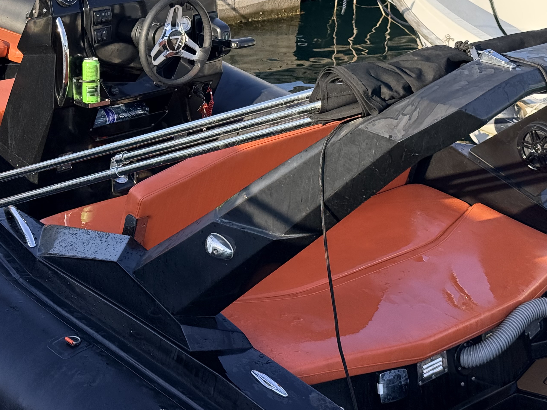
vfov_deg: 19.2
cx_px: 174
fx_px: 1201
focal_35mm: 76
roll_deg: -1.0
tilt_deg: -17.6
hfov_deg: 25.5
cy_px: 96
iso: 100
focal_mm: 6.76
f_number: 1.78
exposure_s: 1/2415
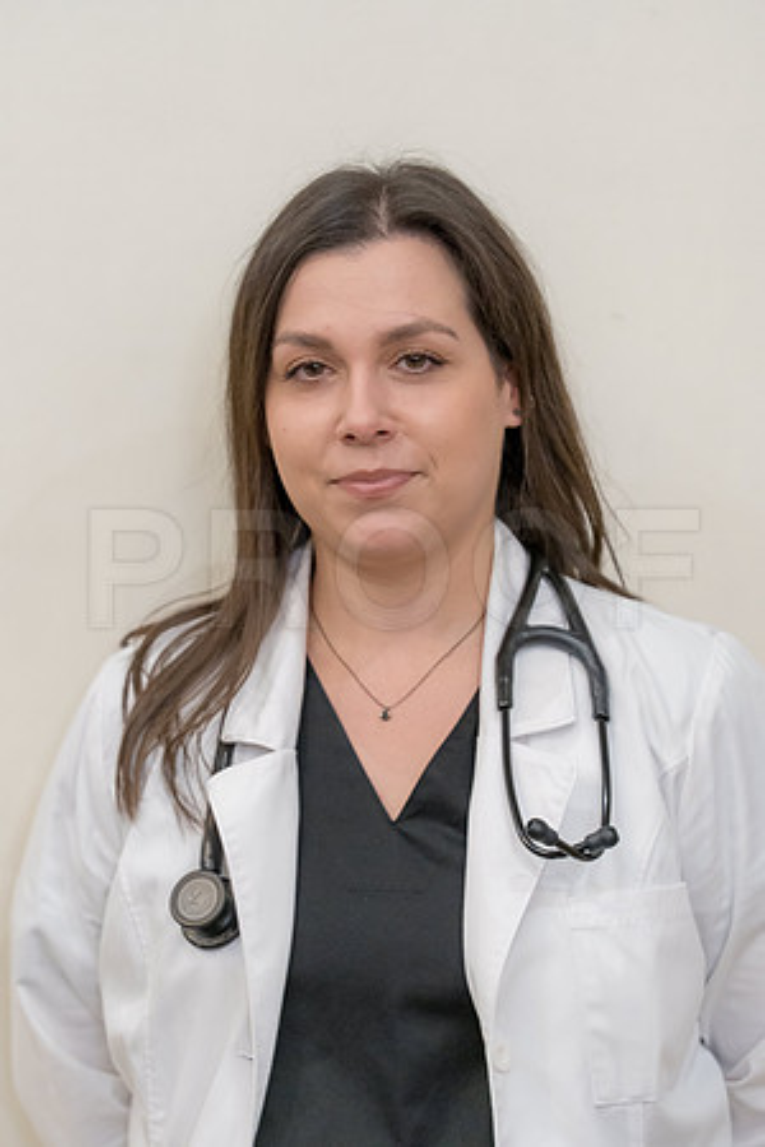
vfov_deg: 11.4
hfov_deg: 7.6
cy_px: 574
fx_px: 5737
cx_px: 382
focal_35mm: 180
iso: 5000
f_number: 4
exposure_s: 1/80
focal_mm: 180
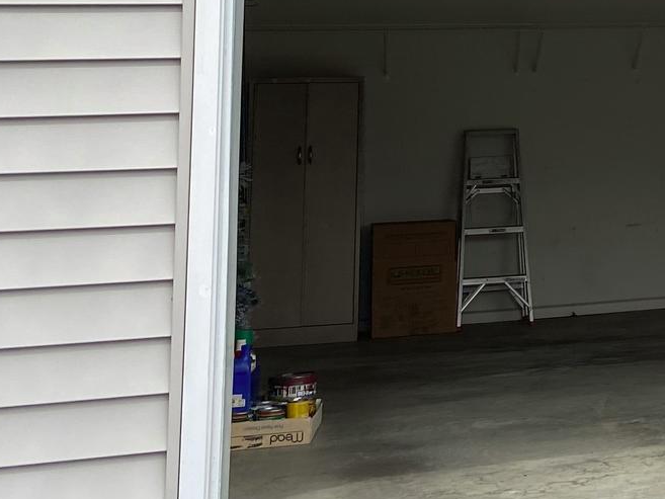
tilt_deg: +7.2
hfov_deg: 20.4
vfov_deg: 17.7
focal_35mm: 81
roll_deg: +2.8
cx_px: 1022
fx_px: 1556
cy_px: -29
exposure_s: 1/1898
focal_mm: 4.25
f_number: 1.8
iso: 32
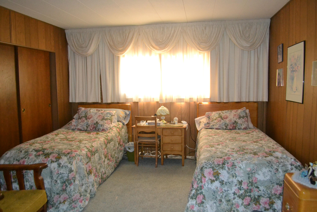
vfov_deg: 47.9
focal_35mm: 27
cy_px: 106
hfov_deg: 67.4
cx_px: 158
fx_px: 238
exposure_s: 1/60
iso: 3200
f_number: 3.5
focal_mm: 18
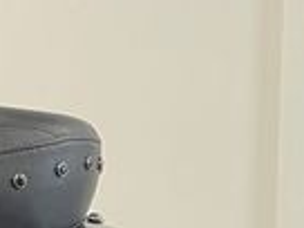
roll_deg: -0.8
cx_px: -56
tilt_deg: -1.5
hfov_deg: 15.6
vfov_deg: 11.1
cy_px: 443
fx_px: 1071
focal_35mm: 122
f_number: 1.6
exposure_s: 1/50
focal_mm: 5.1
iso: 200
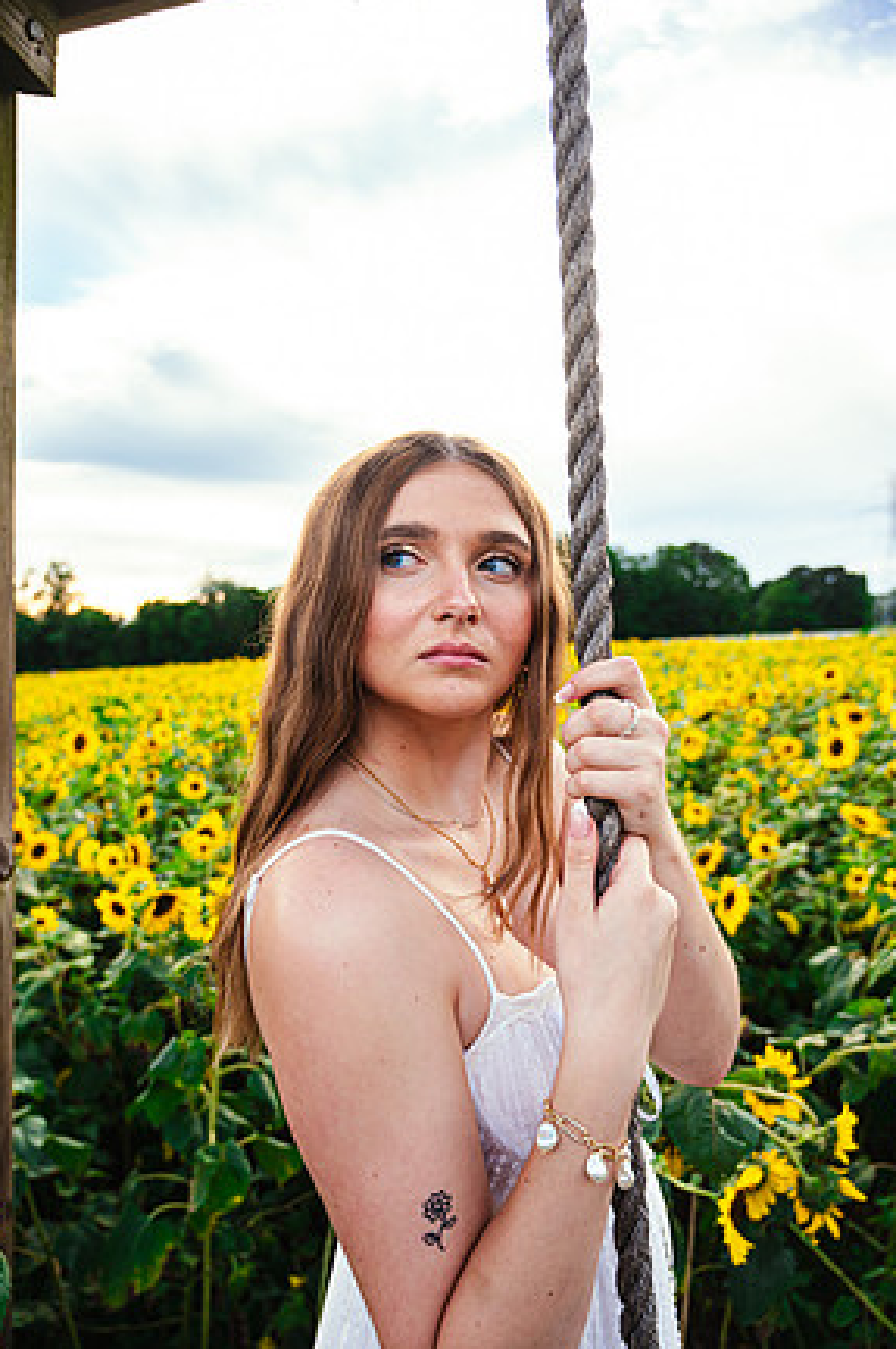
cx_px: 451
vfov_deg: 71.6
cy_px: 690
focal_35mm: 25
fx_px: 936
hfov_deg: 51.2
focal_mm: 24
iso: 640
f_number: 4
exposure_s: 1/640
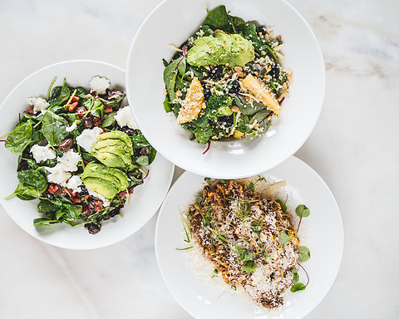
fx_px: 437
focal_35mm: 37
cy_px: 160
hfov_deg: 49.0
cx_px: 184
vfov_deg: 40.1
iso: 100
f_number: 2.8
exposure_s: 1/50
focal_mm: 28
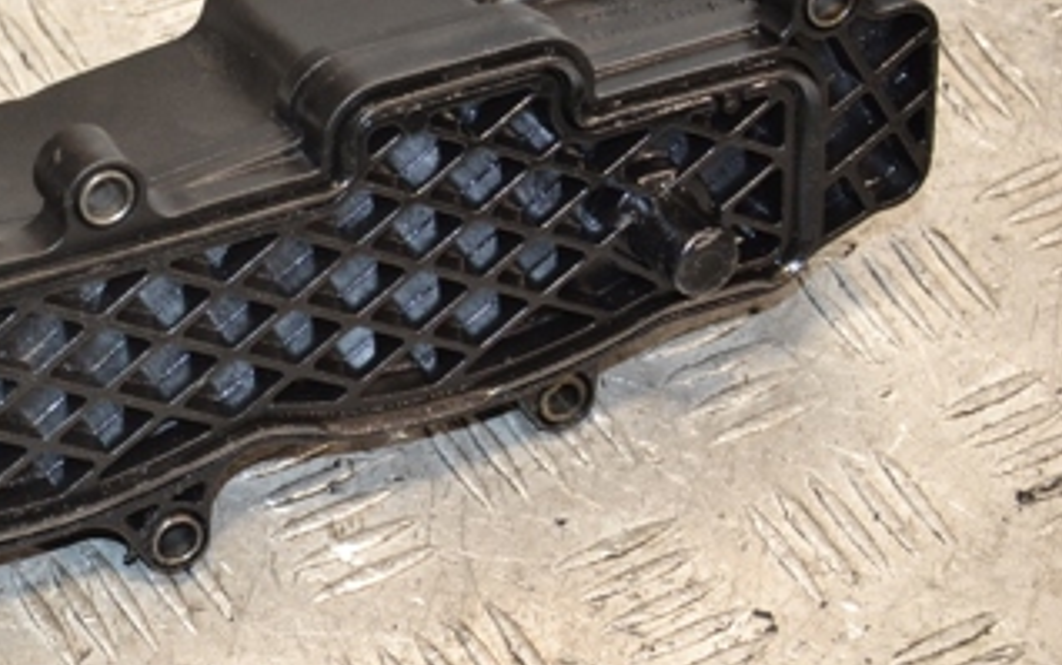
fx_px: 3735
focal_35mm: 129
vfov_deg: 10.2
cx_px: 53
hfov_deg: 15.9
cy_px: 307
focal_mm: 42
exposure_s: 1/200
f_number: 5.6
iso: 800
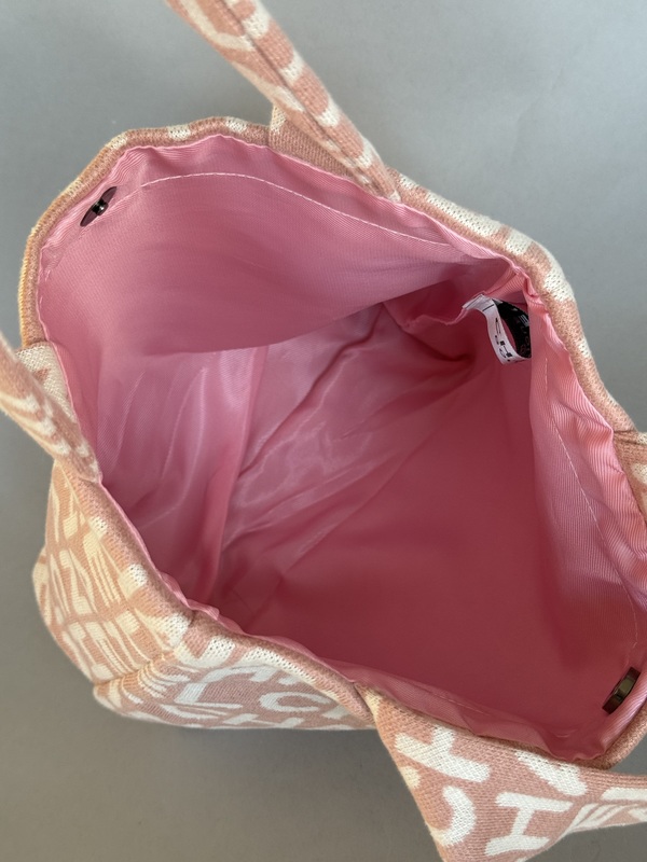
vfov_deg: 39.7
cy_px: 431
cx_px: 324
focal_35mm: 48
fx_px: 1196
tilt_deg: -48.7
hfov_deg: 30.3
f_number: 1.78
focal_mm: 6.76
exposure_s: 1/65
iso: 100
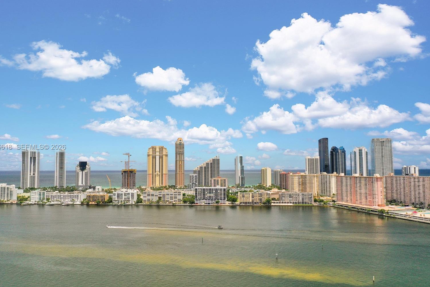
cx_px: 207
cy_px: 147
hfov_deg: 61.9
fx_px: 358
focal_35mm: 30
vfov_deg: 43.6
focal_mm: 10.26
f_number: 4
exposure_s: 1/120
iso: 200
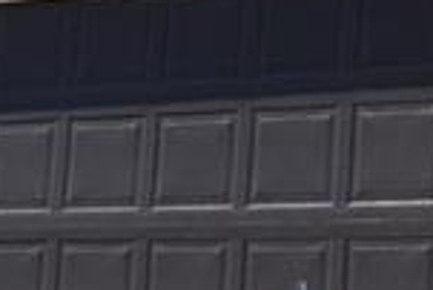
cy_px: -253
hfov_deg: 9.0
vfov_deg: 6.6
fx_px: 2444
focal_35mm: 203
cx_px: 1087
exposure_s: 1/500
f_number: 11
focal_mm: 20
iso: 200
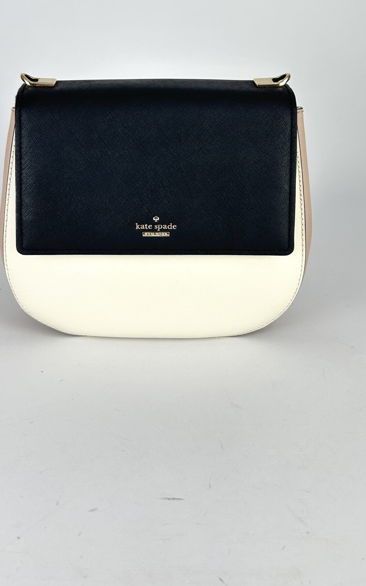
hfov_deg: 34.3
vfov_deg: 52.0
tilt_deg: -20.0
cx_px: 141
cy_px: 210
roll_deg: -1.1
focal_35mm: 37
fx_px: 590
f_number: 1.5
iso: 40
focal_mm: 5.7
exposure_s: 1/224
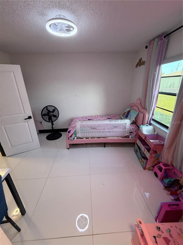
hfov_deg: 85.7
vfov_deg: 102.1
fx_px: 99
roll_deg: +1.3
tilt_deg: -19.8
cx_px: 92
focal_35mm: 14
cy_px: 122
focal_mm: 2.22
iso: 320
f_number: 2.2
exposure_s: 1/120
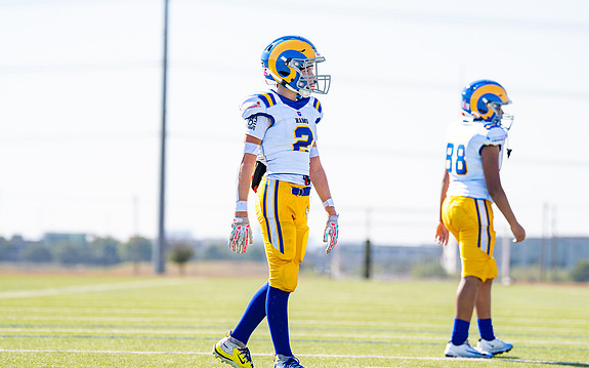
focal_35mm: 164
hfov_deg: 12.8
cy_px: 215
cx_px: 284
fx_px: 2632
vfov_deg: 8.0
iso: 100
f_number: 2.8
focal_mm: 126
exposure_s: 1/1600
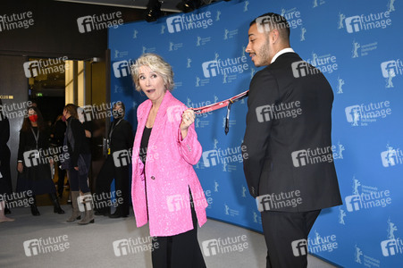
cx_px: 202
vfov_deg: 36.8
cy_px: 134
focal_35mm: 36
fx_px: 403
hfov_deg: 53.2
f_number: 5.6
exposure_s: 1/200
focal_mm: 36
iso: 800
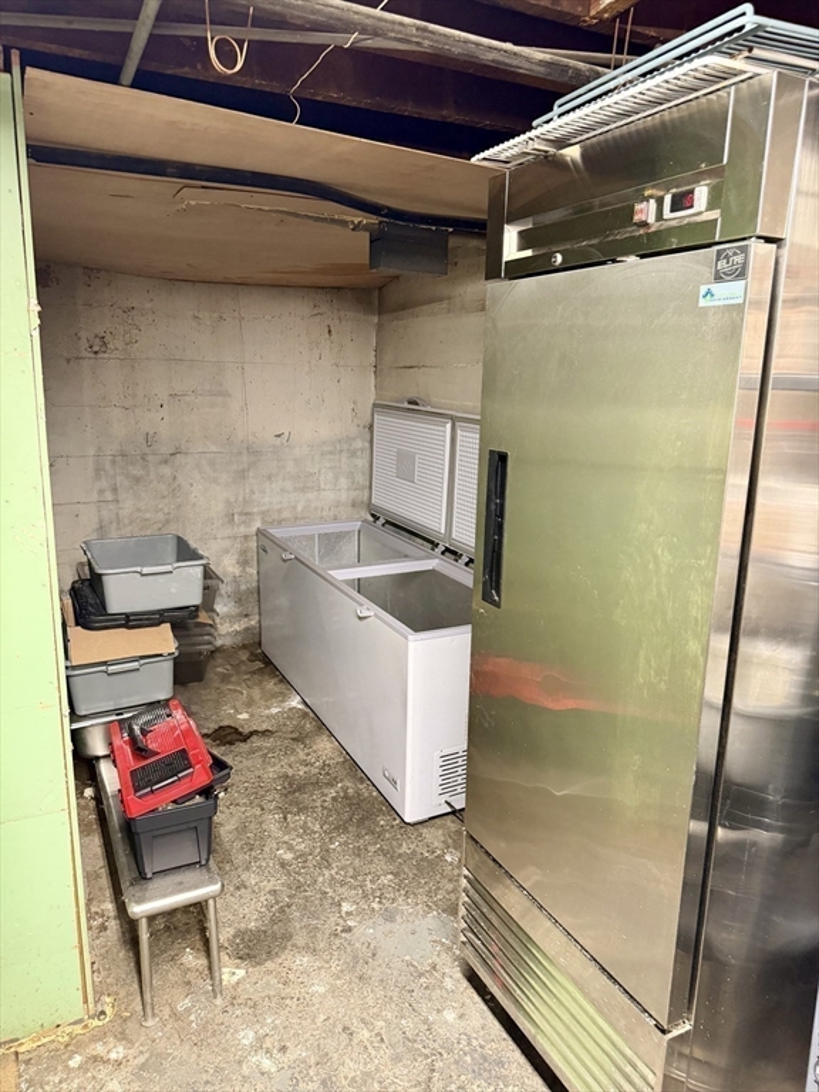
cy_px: 546
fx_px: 757
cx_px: 410
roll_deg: -2.0
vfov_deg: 71.6
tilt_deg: -12.4
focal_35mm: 24
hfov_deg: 56.8
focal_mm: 6.76
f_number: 1.78
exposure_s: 1/41
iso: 500
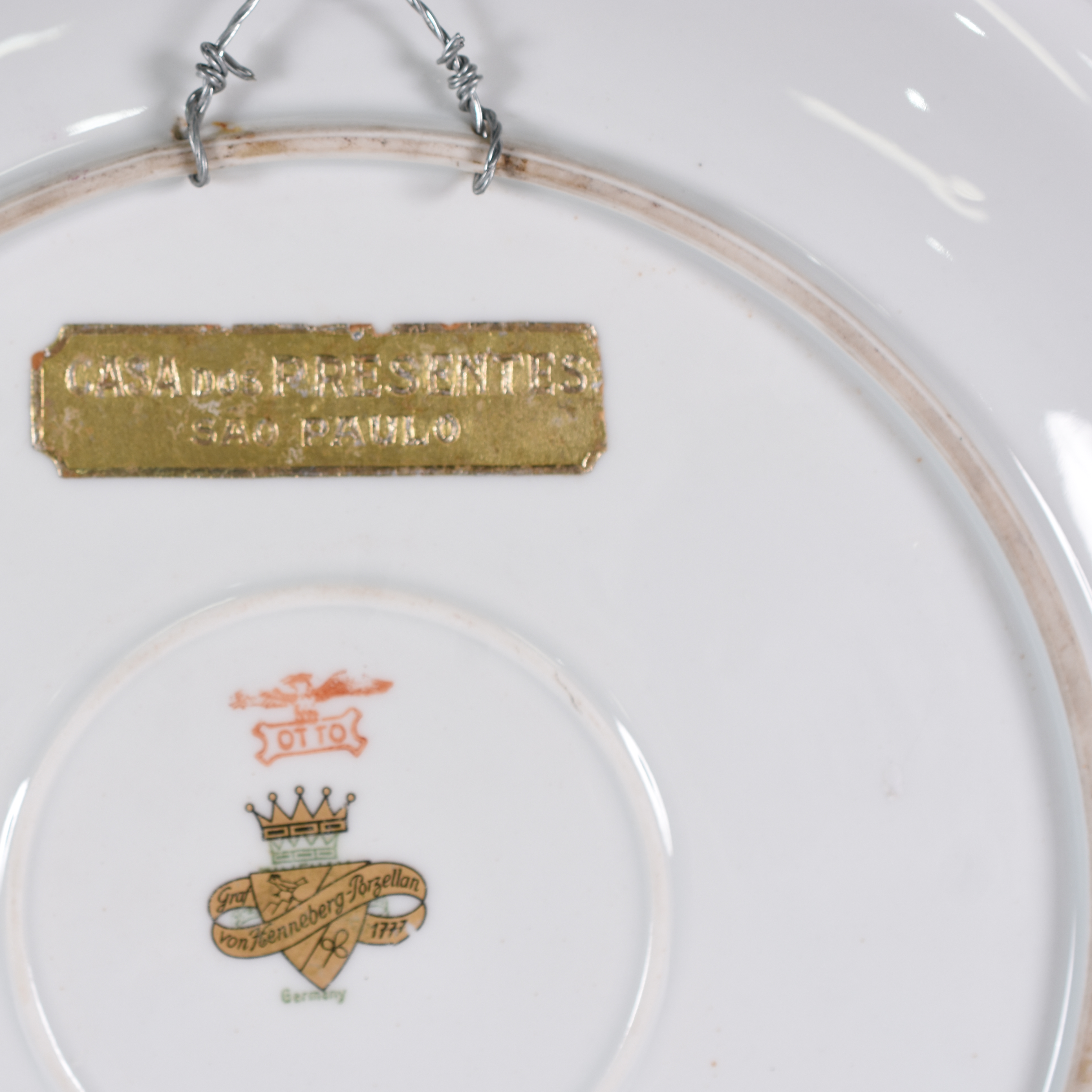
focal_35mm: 79
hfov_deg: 21.8
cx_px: 301
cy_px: 550
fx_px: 2820
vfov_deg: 21.9
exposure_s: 1/60
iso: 160
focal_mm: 40
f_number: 5.6
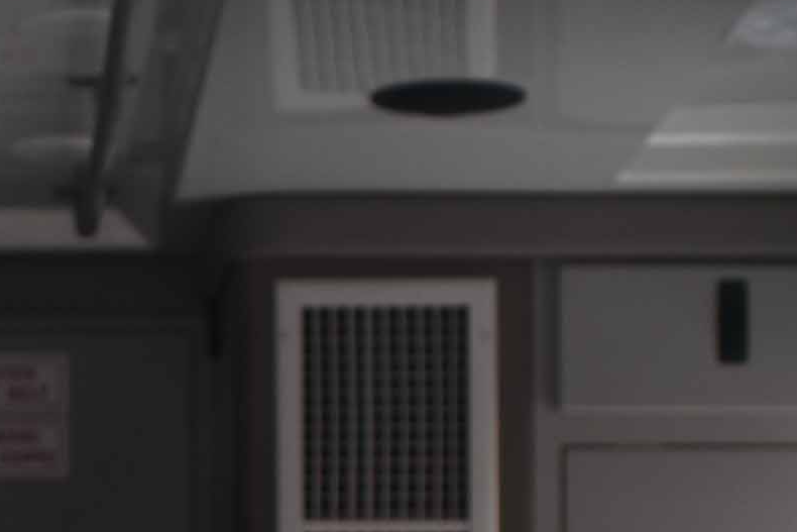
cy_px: 1114
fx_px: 4539
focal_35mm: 205
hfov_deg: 9.9
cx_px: -84
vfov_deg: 6.5
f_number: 4
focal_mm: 18
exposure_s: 1/60
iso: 100
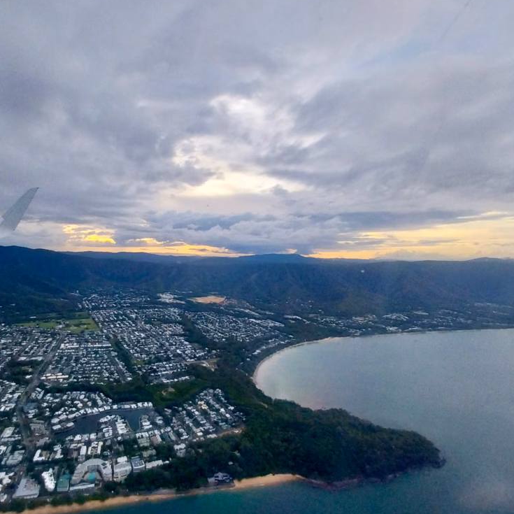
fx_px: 269
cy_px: 259
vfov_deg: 87.4
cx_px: 196
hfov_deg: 85.9
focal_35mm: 16
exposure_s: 1/169
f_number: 2.2
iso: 64
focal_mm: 1.3
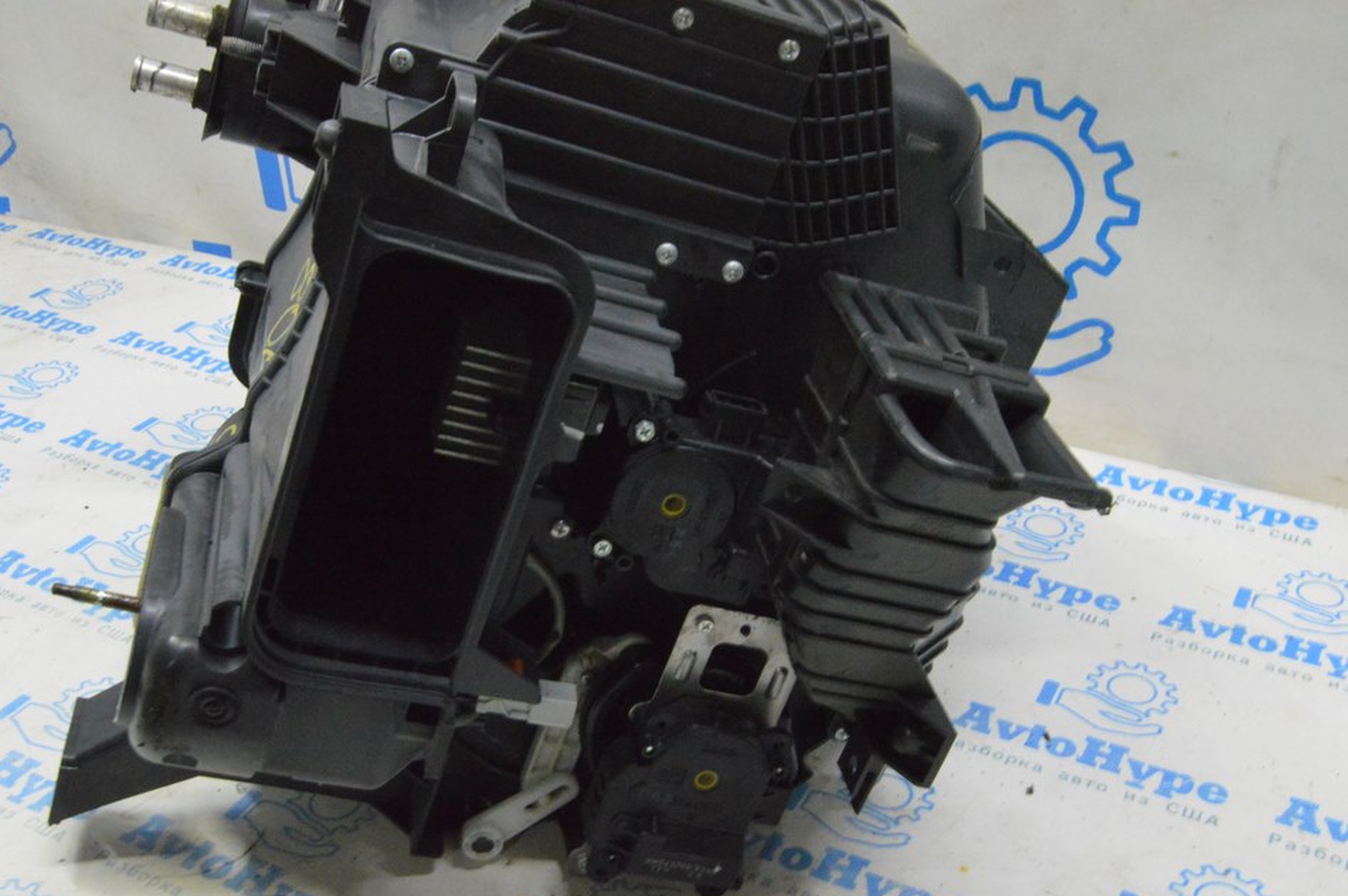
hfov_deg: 46.4
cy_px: 481
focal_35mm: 42
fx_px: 1571
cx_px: 625
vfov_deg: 31.8
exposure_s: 1/15
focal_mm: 26
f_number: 20
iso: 6400
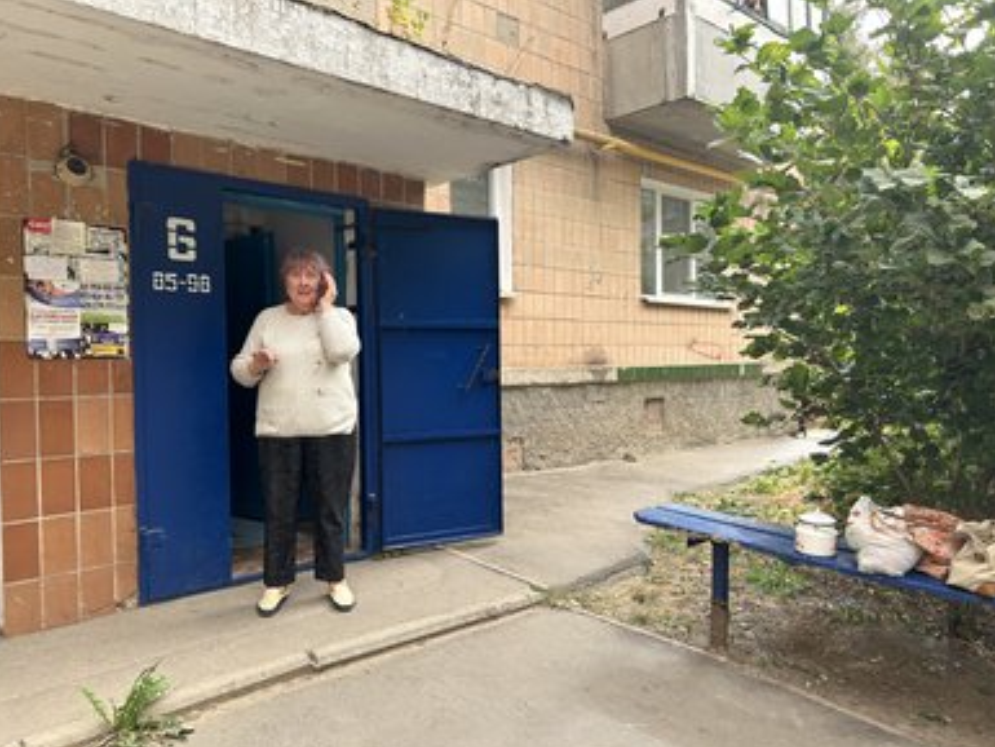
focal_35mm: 27
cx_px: 486
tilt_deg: -1.5
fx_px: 776
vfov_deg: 51.4
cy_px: 383
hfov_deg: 65.3
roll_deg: +1.4
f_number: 1.5
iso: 50
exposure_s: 1/308
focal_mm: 5.7
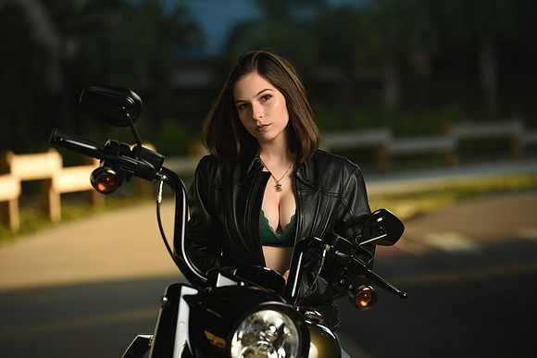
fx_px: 2686
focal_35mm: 180
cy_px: 179
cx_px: 268
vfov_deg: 7.6
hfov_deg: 11.4
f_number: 5.6
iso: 160
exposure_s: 1/125
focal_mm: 180
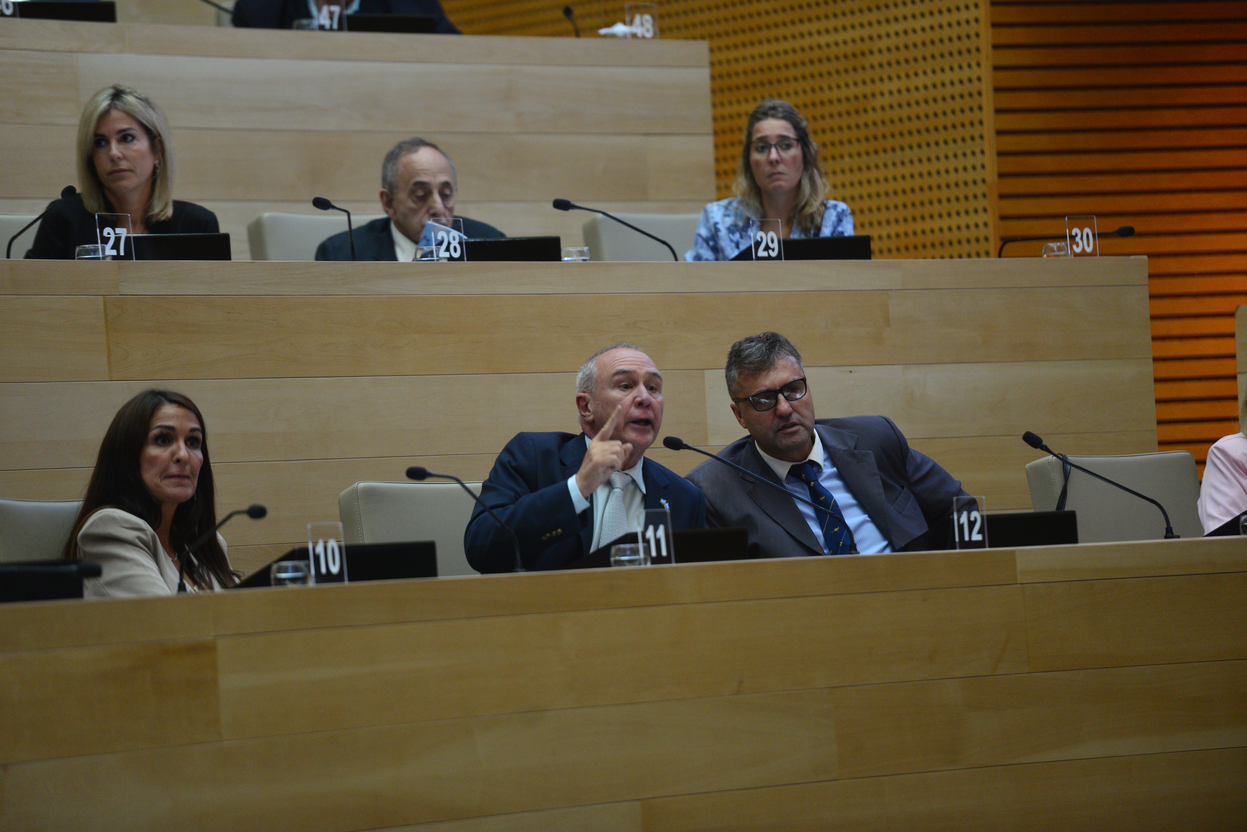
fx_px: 6930
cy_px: 416
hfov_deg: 10.3
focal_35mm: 200
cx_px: 624
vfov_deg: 6.9
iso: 2000
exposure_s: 1/160
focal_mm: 200
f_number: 2.8
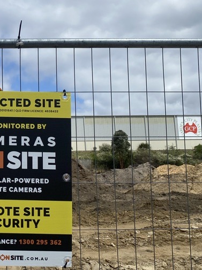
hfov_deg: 22.0
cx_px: -38
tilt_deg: +9.0
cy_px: 138
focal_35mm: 62
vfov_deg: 31.2
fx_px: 483
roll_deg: +1.1
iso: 32
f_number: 1.8
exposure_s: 1/5236
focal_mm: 4.25
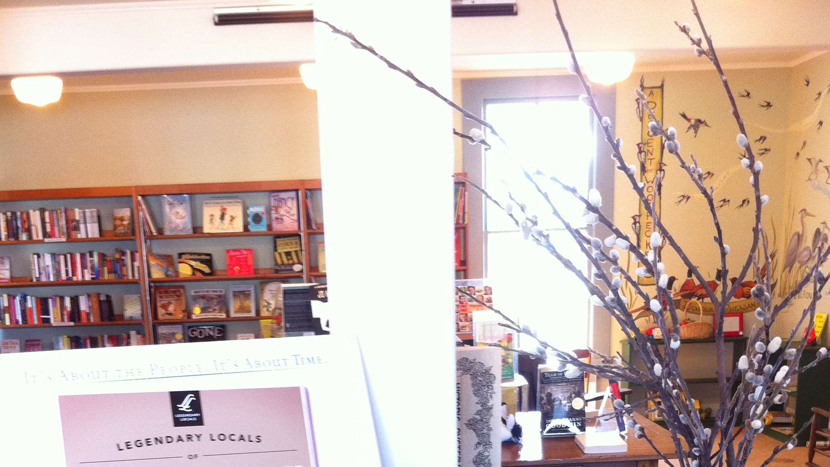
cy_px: 553
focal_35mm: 52
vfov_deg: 21.5
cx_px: 412
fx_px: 1145
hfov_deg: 39.9
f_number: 2.8
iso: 125
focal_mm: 3.85
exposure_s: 1/15
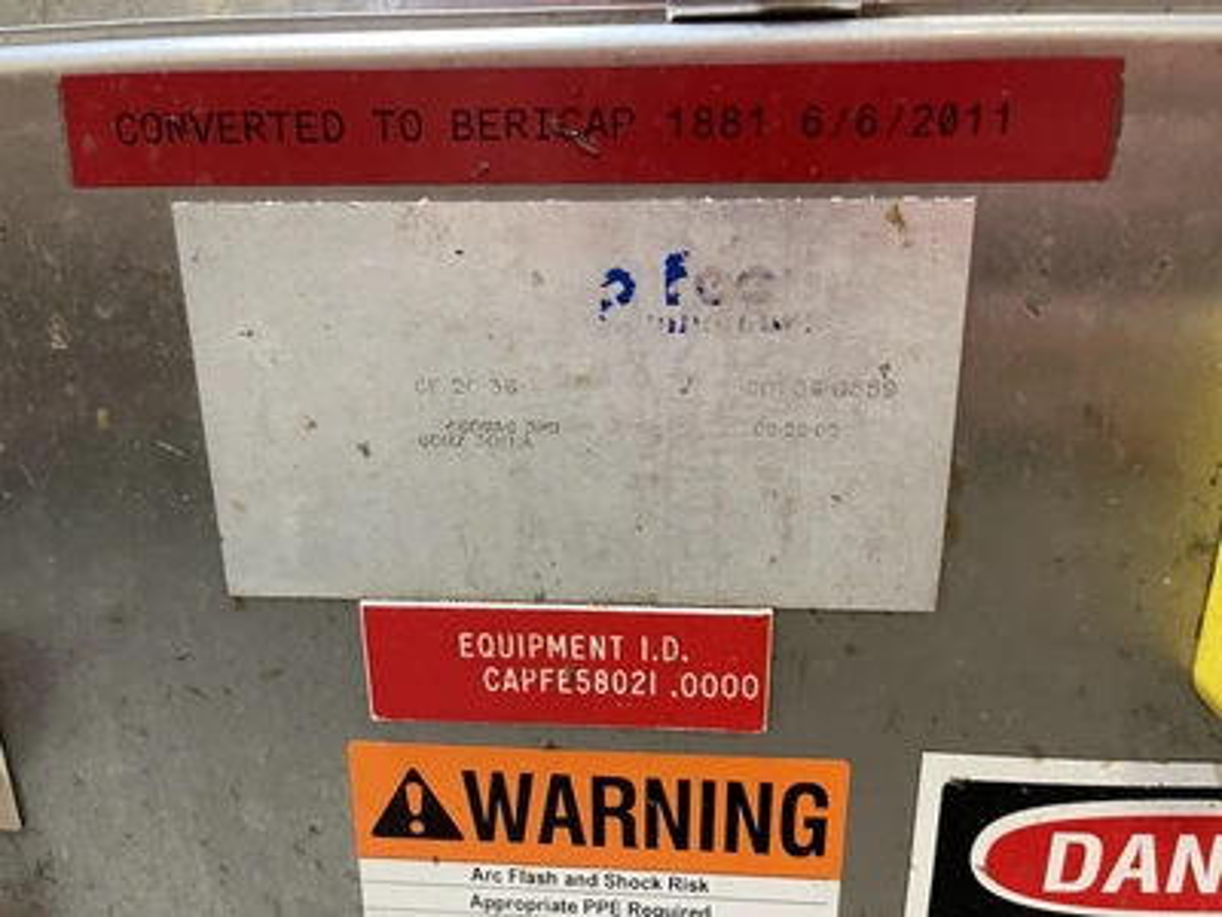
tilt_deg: -18.5
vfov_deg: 53.1
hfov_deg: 67.3
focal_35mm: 26
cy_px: 458
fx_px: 918
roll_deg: +1.4
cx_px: 611
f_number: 1.6
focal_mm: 5.1
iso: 250
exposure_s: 1/60
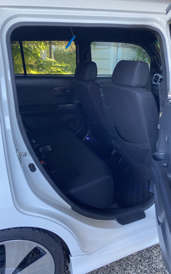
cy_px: 136
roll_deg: -1.0
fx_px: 224
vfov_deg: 62.9
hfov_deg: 41.8
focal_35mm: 30
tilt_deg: -17.2
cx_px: 92
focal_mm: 3.99
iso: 100
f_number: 1.8
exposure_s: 1/50
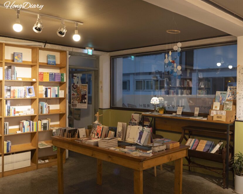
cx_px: 145
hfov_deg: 48.8
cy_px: 96
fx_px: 266
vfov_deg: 40.1
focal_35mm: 37
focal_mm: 32
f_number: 4.5
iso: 2500
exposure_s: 1/160
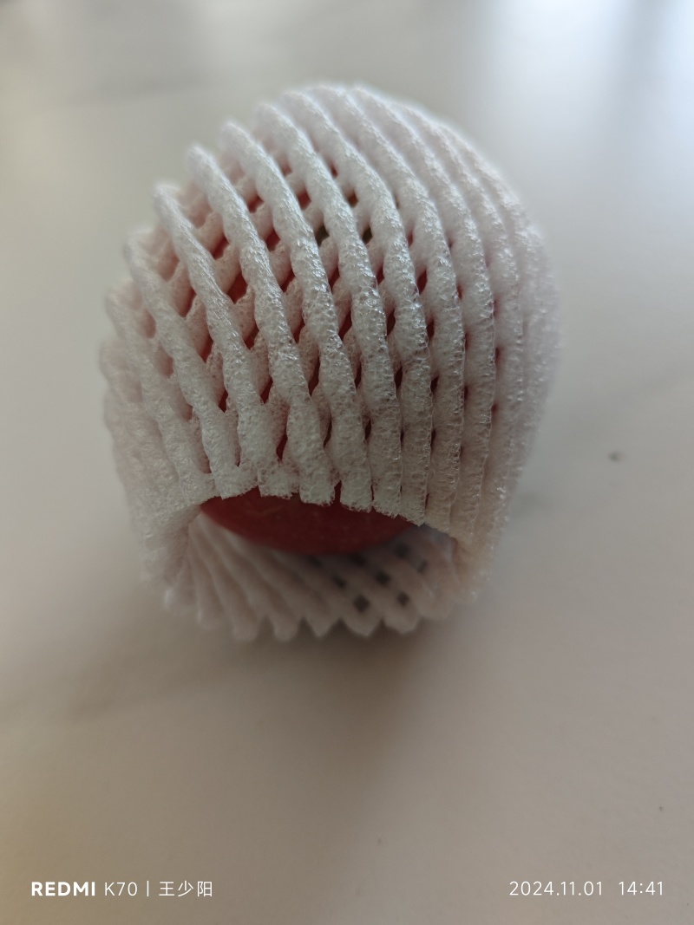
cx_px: 347
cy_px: 462
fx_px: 642
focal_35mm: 24
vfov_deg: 71.6
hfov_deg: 56.8
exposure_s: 1/158
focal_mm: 5.84
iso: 50
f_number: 1.6
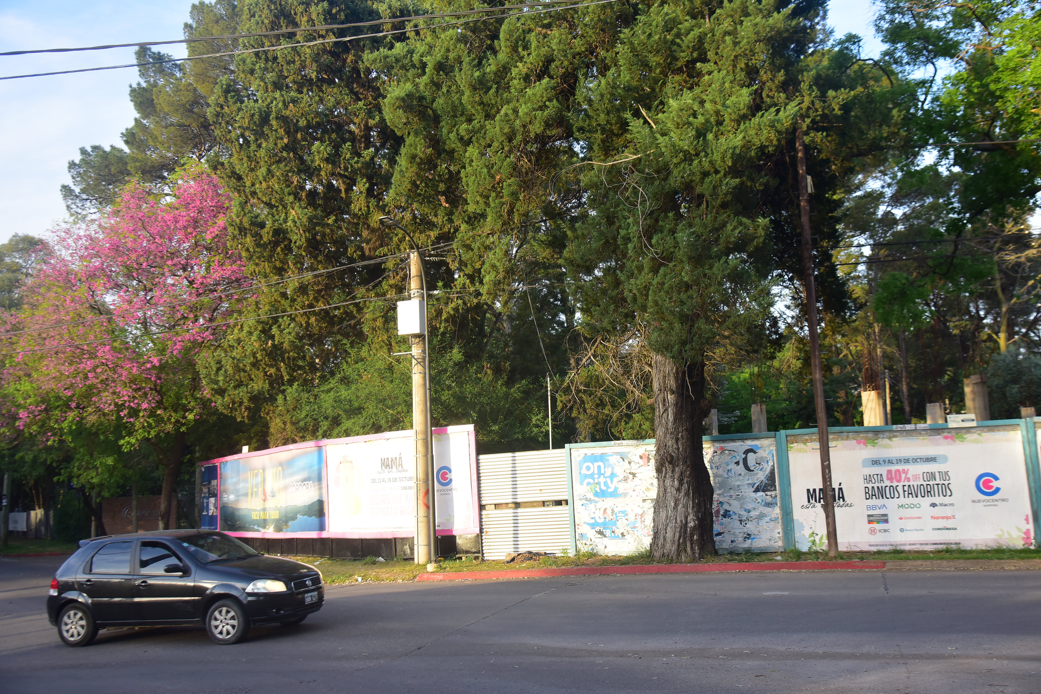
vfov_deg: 35.1
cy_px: 347
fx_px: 1099
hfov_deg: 50.7
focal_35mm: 38
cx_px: 520
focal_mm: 38
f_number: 6.3
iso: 800
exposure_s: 1/400
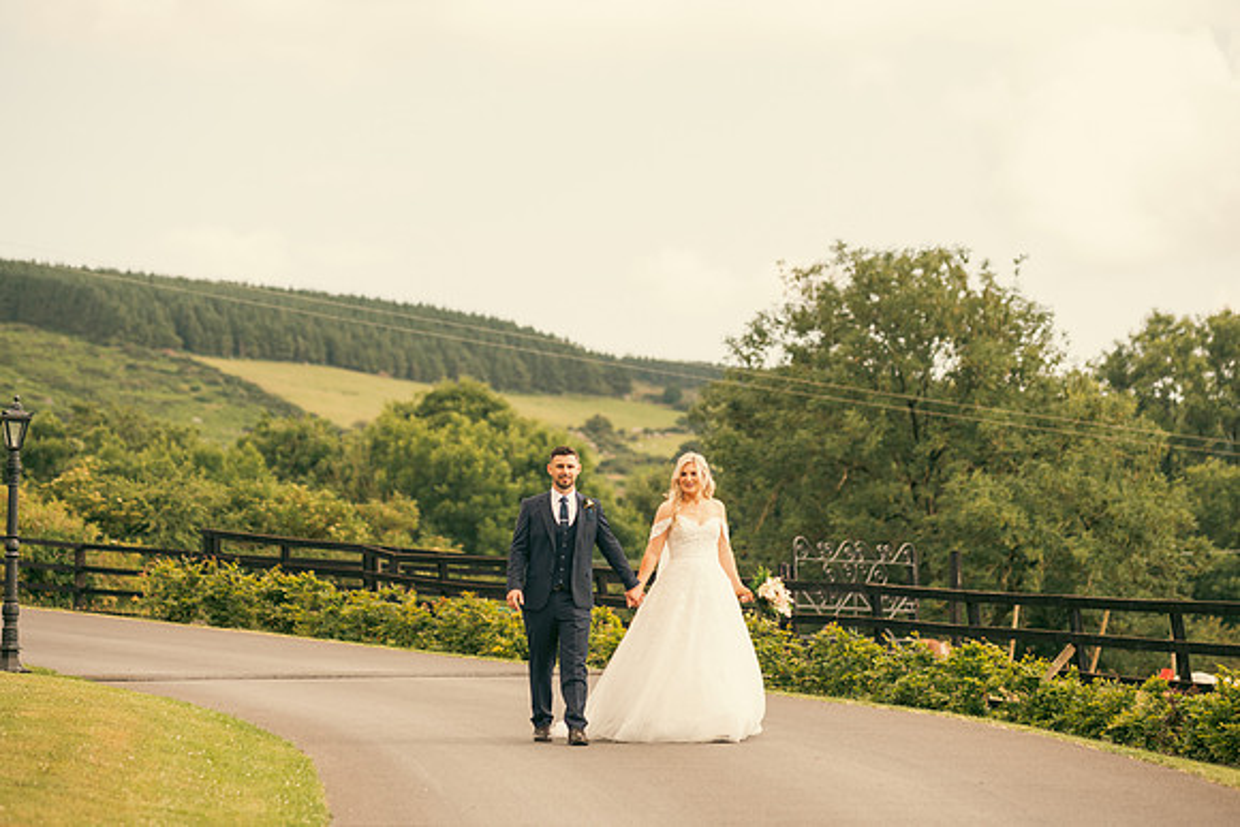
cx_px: 620
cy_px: 414
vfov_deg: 9.5
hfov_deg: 14.2
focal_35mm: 145
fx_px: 4995
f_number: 3.5
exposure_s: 1/320
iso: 125
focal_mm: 145
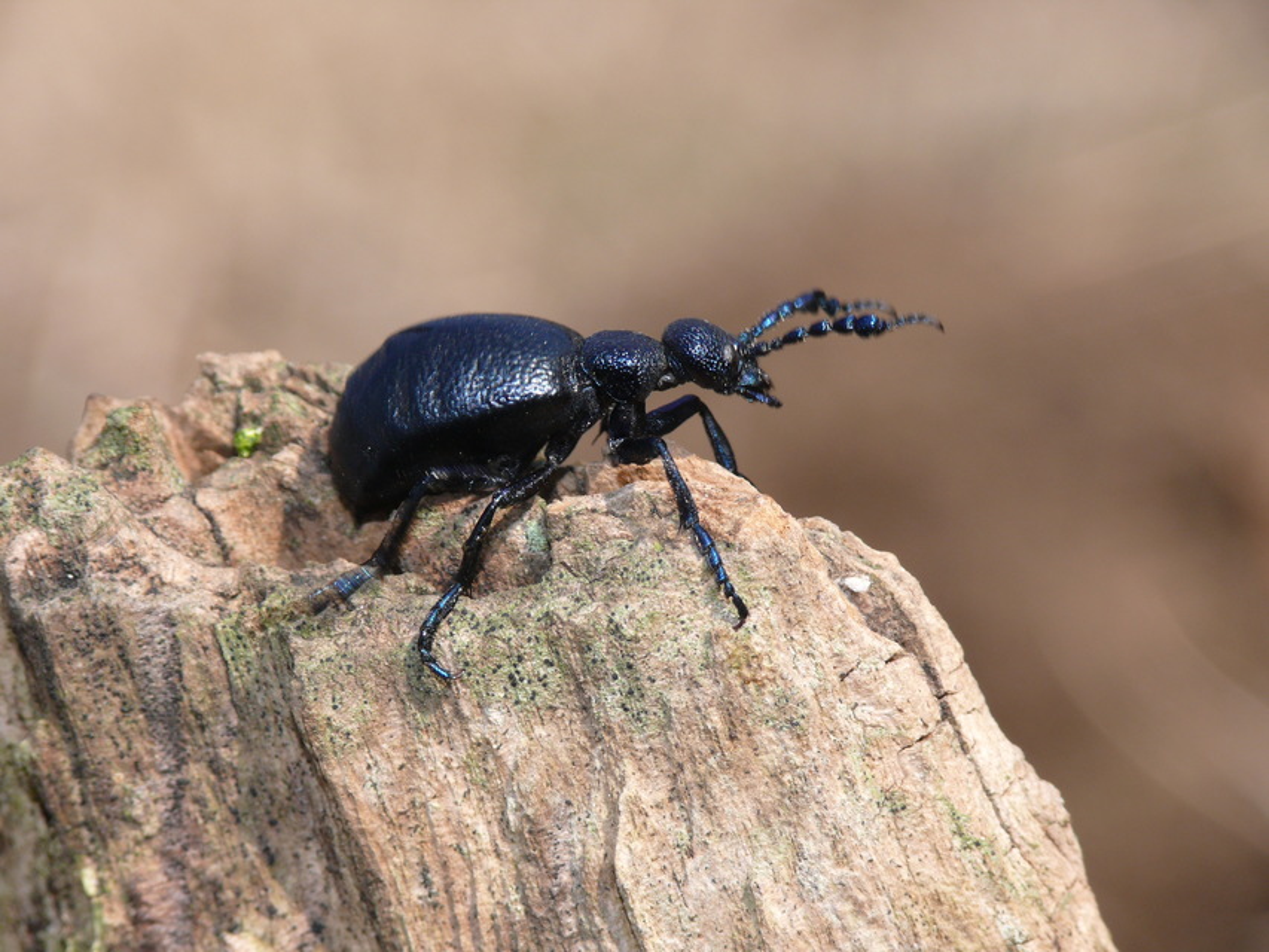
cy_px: 476
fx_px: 6380
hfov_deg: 11.4
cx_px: 634
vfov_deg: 8.5
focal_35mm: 174
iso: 100
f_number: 5.6
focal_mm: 36.9
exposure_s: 1/250
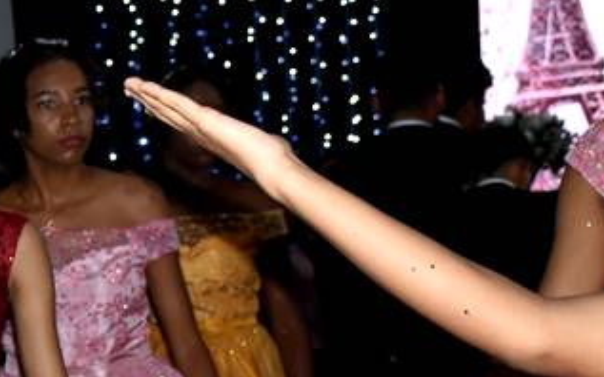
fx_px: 3045
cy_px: 562
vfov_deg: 7.0
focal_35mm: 185
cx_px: -158
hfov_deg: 11.1
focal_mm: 32
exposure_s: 1/100
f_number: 4
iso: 1000
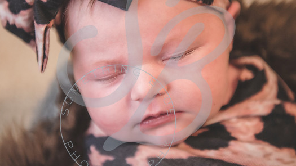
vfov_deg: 14.9
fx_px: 636
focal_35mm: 81
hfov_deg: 26.2
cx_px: 146
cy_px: 75
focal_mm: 70
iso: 2500
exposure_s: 1/250
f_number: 2.8
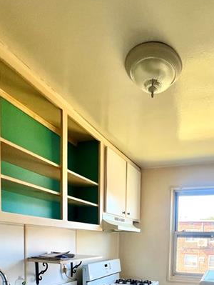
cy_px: 253
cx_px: 148
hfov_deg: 53.5
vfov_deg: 59.7
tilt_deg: -1.0
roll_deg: -1.6
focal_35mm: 25
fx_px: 206
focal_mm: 1.57
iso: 64
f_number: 1.8
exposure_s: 1/99
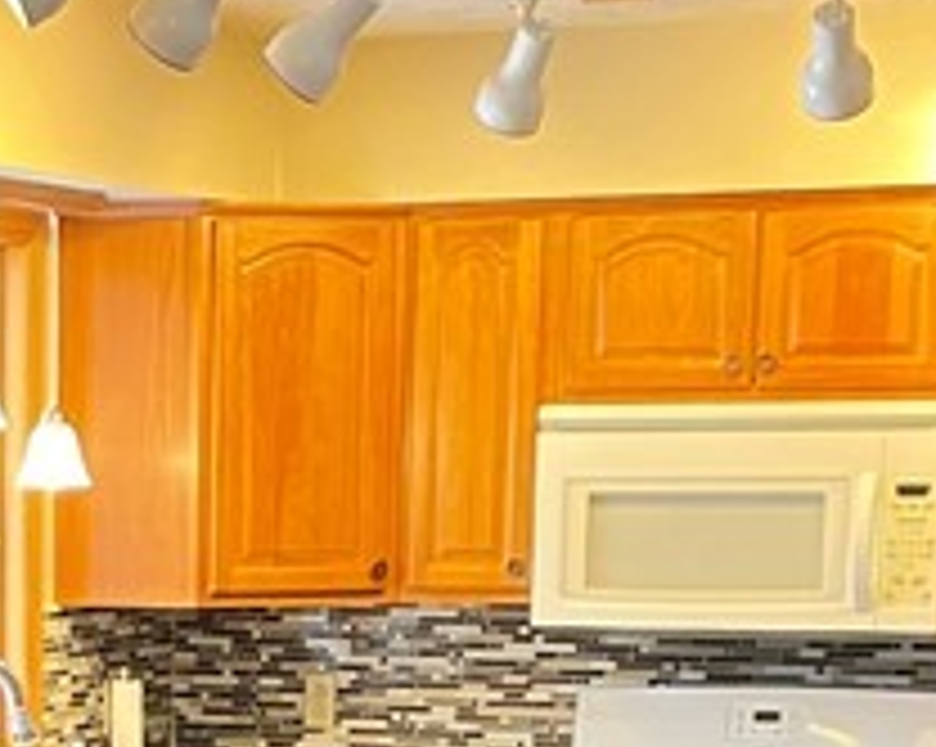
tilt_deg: -7.4
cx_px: -40
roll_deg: -0.1
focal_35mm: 125
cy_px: 1048
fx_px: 3460
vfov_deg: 11.9
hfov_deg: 15.1
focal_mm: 4.2
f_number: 1.6
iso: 500
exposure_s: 1/60
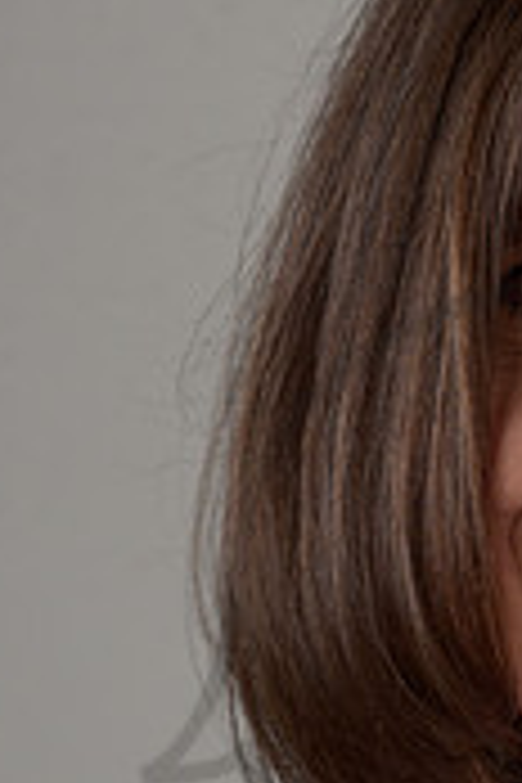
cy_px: 544
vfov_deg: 7.2
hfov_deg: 4.8
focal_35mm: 284
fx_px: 6177
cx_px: 839
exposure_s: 1/100
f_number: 11
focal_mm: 85
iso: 125
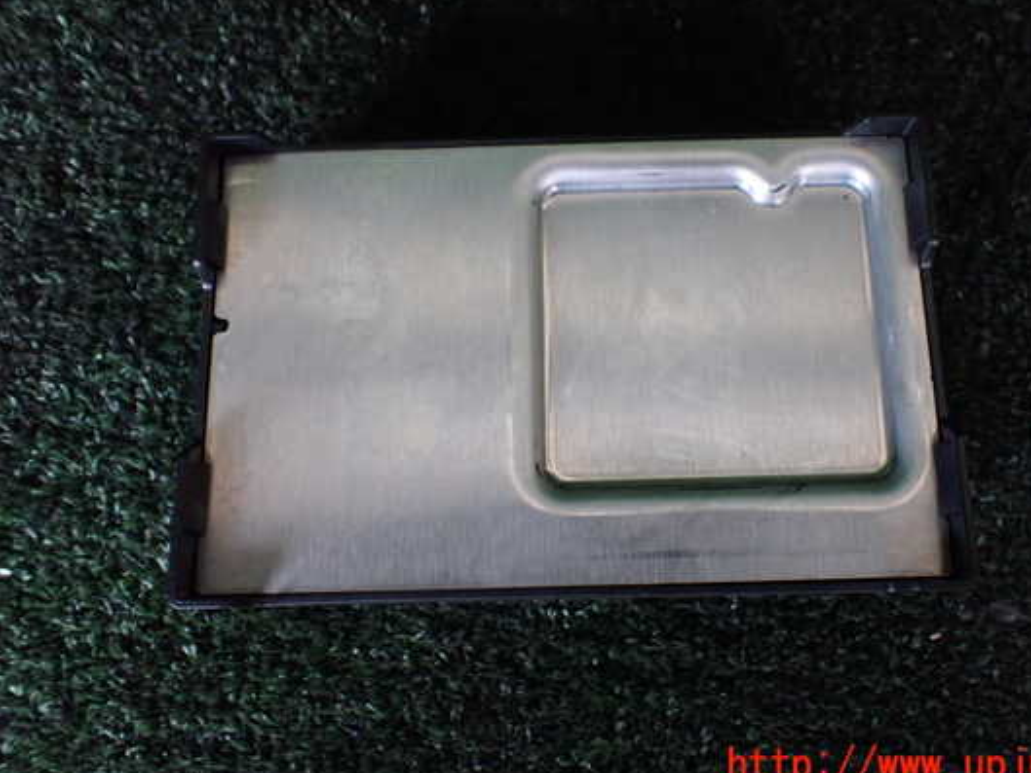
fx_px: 1013
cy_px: 352
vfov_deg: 41.8
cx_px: 583
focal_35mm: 34
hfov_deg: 53.8
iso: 800
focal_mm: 5.4
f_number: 2.3
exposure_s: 1/125
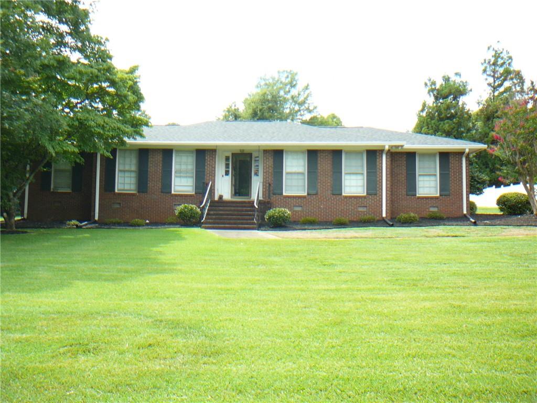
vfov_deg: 40.7
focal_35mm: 35
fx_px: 543
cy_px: 202
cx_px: 268
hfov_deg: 52.6
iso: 80
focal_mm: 5.2
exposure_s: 1/250
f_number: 2.8
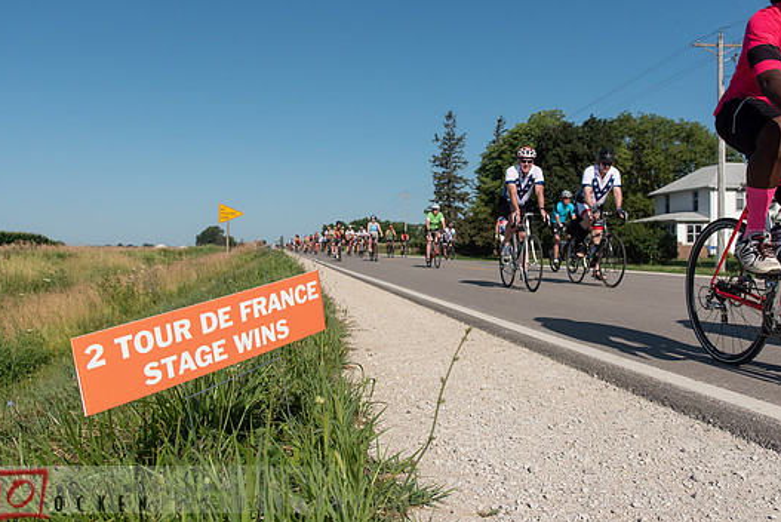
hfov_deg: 57.2
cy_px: 237
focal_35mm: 33
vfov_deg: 40.0
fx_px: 716
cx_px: 413
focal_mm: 30
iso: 200
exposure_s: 1/1600
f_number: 6.3
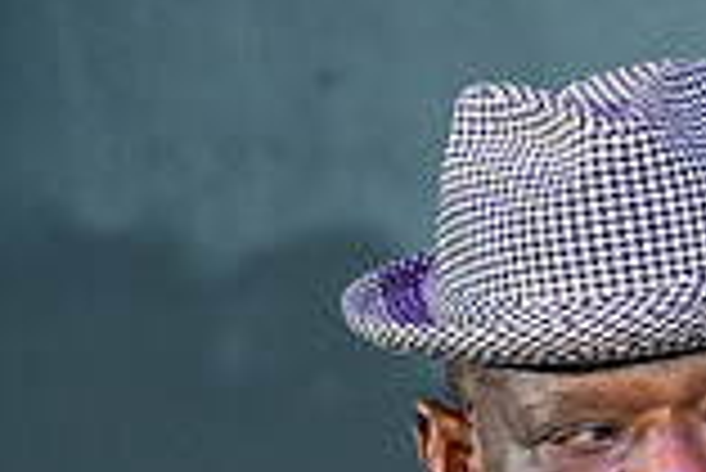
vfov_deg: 1.3
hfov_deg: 2.0
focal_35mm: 1055
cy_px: 667
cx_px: 680
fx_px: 20708
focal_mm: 200
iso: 3200
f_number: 4
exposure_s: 1/250
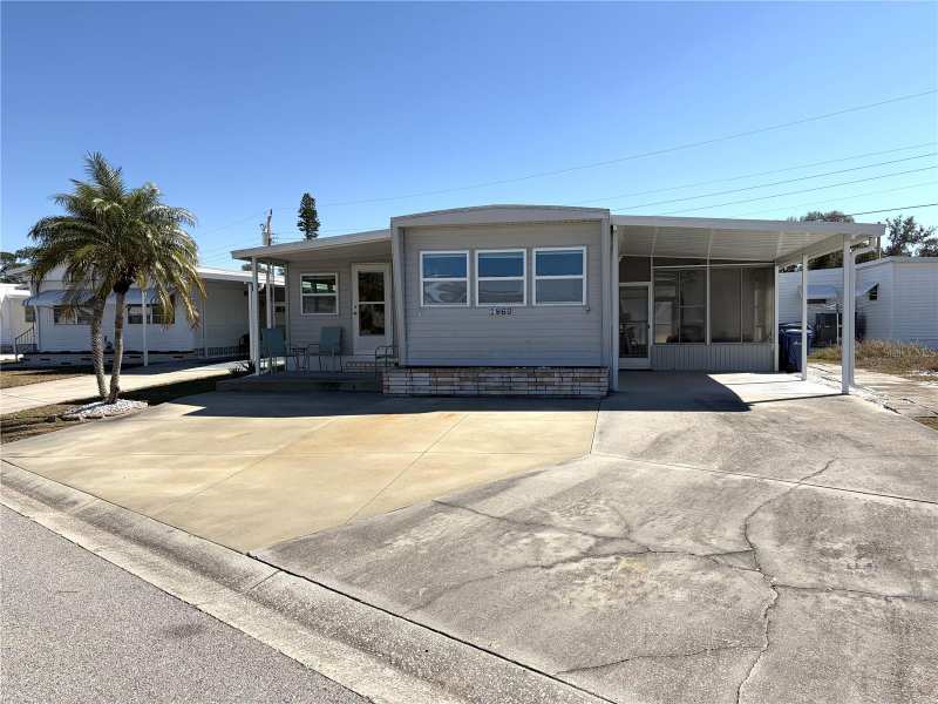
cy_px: 352
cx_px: 469
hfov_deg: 67.3
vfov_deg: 53.1
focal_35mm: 26
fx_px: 705
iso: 50
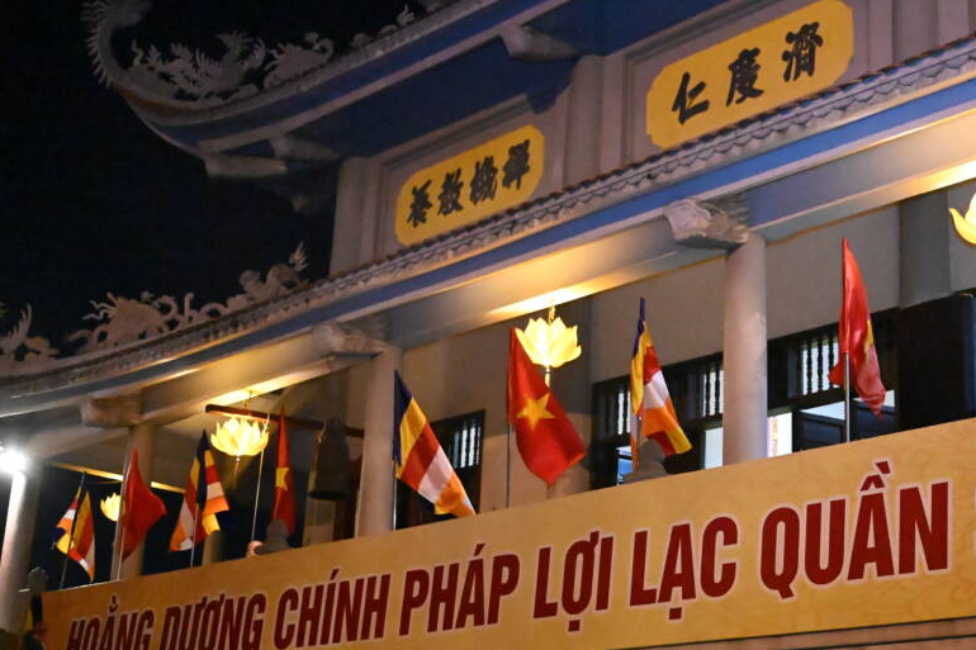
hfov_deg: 36.7
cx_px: 635
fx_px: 1458
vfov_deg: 25.0
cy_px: 431
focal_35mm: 54
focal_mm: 34.5
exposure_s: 1/400
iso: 32000
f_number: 2.8
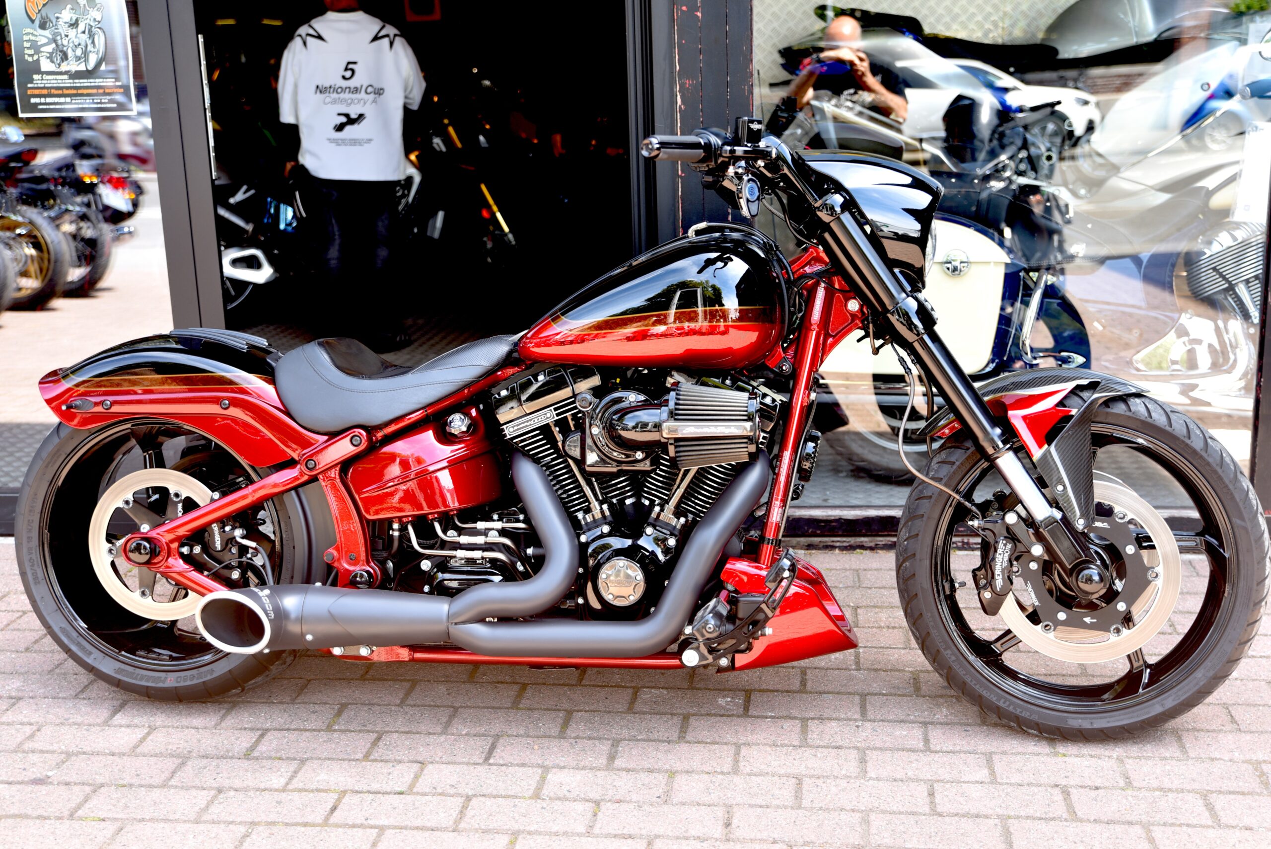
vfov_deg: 30.5
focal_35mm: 44
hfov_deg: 44.5
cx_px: 636
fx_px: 1554
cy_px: 424
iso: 100
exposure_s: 1/60
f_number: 3.2
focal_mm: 44
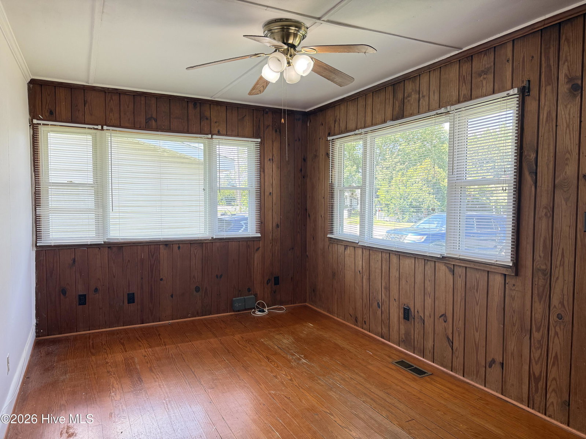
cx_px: 293
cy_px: 220
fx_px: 406
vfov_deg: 56.8
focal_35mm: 24
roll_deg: -0.2
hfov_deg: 71.6
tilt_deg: -1.9
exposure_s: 1/117
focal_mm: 6.76
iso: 200
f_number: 1.78
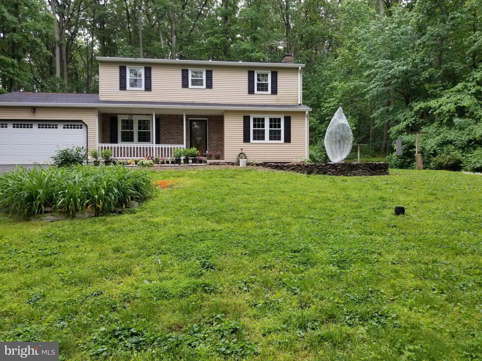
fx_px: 362
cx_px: 241
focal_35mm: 26
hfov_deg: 67.3
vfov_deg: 53.1
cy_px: 180
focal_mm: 4.25
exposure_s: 1/218
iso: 50
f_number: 1.7
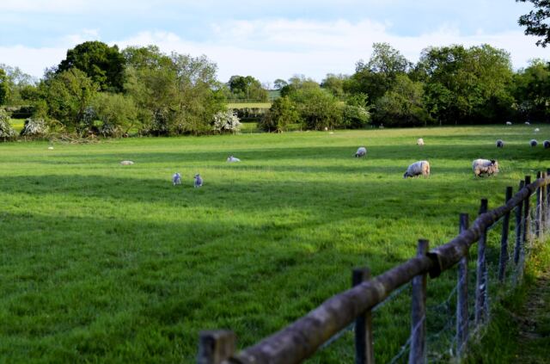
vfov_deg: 18.1
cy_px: 182
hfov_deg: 27.1
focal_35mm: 75
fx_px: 1143
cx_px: 275
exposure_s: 1/500
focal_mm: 50
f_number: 3.5
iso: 200
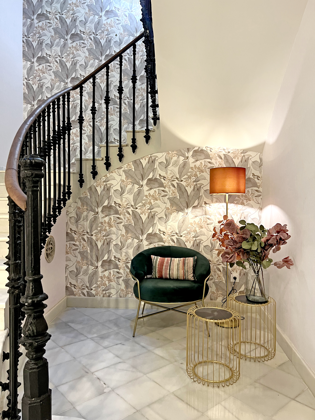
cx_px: 158
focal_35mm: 26
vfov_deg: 67.3
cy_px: 210
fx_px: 315
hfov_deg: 53.1
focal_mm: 5.7
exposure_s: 1/50
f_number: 1.5
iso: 250
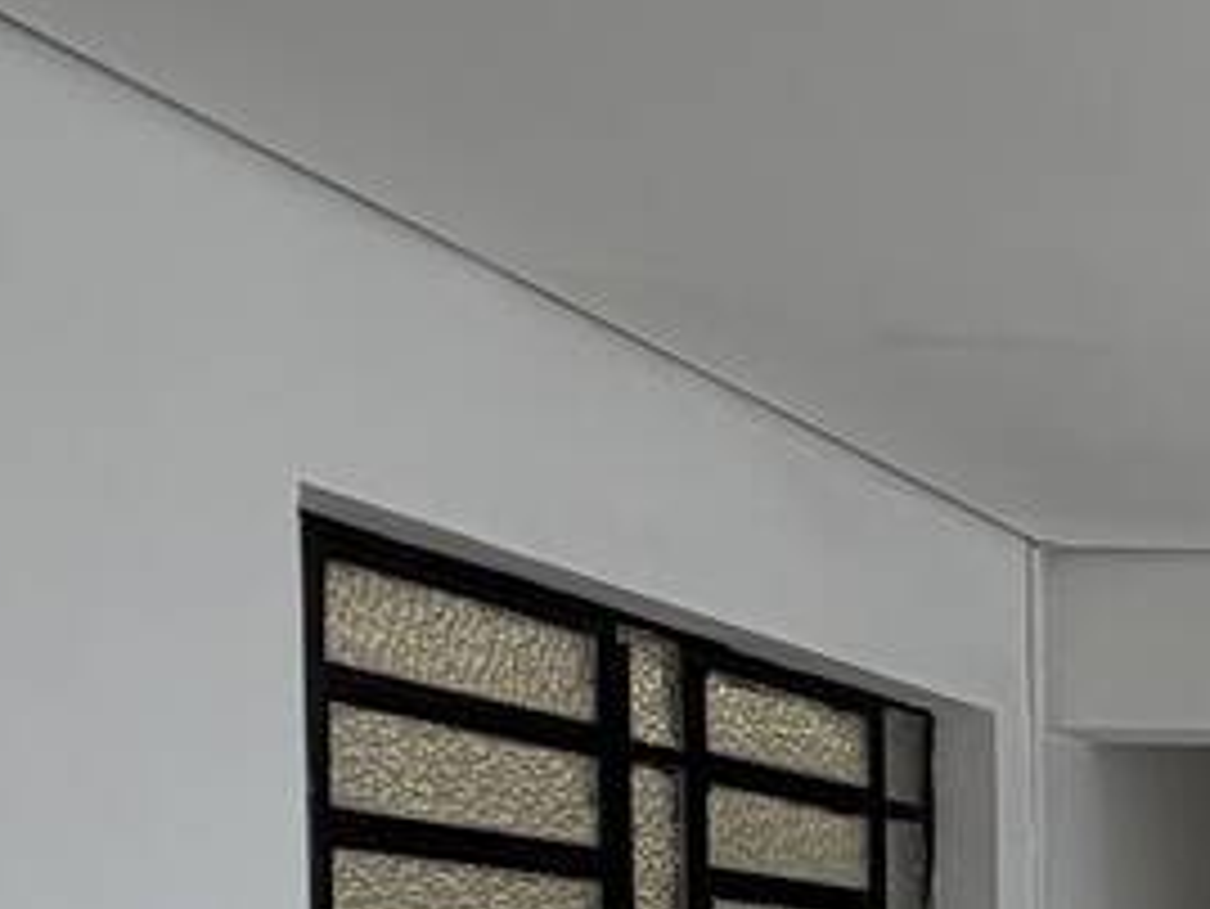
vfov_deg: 18.4
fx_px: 2623
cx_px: 2227
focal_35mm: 75
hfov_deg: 19.1
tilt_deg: -0.4
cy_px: 1166
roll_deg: +0.8
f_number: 2.2
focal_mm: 2.22
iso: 40
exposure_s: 1/234
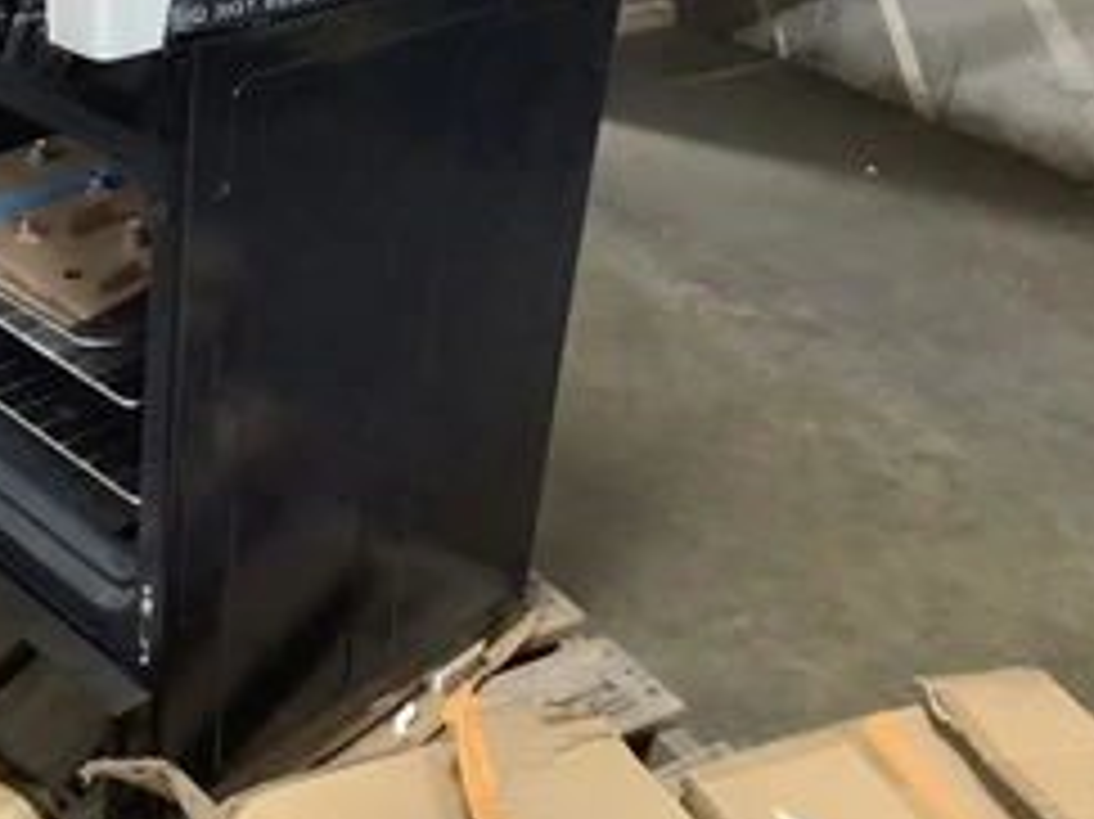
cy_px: 162
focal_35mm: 51
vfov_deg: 27.9
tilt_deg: -23.7
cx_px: 230
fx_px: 1611
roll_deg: -3.6
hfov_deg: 36.3
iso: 640
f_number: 2.4
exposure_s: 1/30
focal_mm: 3.3
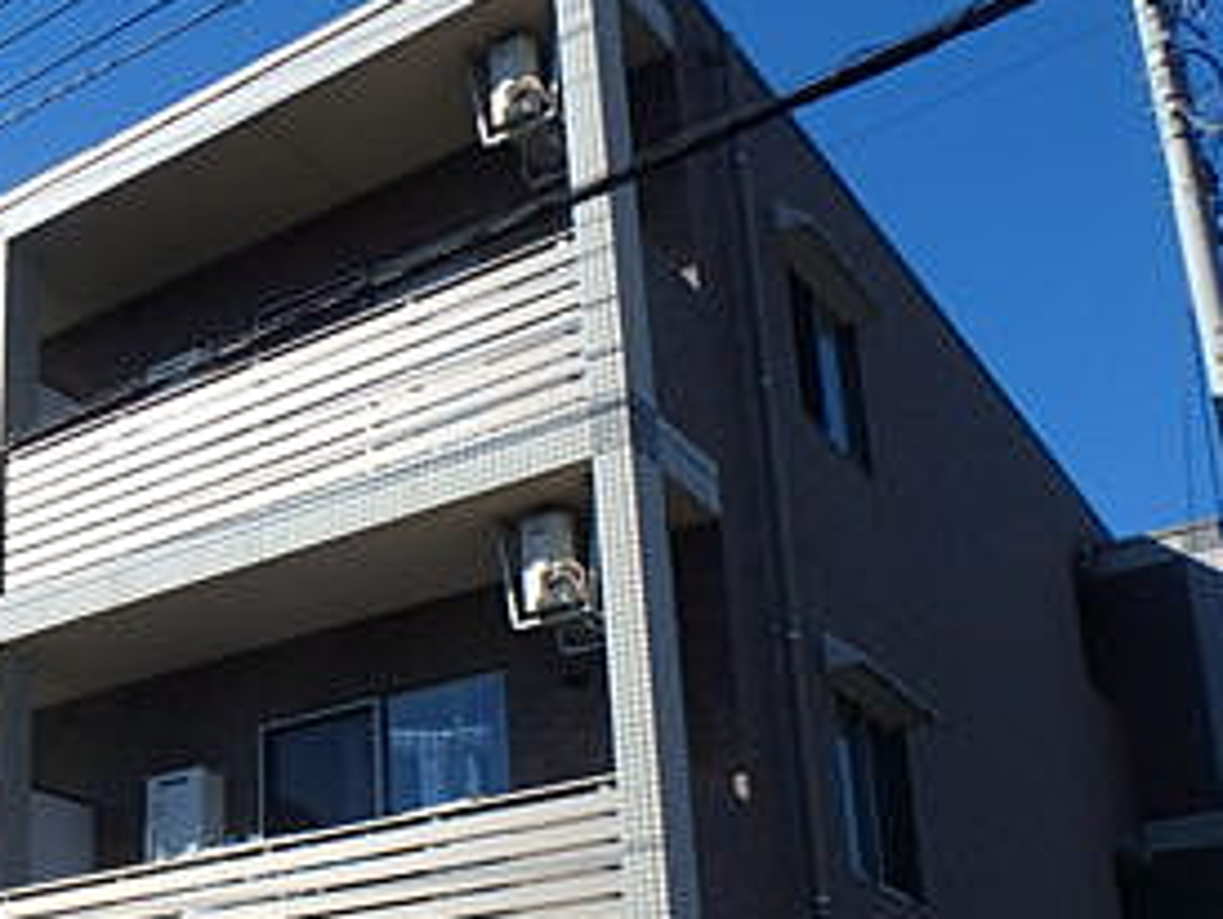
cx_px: 223
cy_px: 852
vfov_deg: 28.4
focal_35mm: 49
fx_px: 1733
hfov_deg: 37.3
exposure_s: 1/500
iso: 125
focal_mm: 3.7
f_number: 6
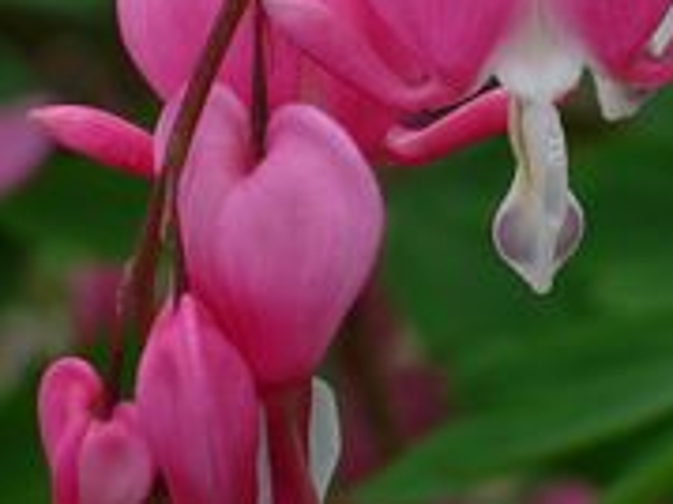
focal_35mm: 230
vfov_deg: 6.4
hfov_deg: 8.6
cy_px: -53
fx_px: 4469
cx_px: 598
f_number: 4.6
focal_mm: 21.3
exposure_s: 1/362
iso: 64
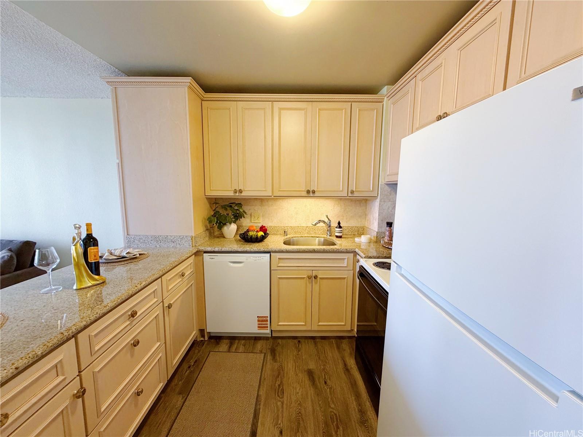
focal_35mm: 14
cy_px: 218
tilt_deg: -7.2
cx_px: 292
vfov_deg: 85.7
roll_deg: +0.1
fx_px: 236
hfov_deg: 102.1
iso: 250
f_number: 2.2
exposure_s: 1/60
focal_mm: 2.22
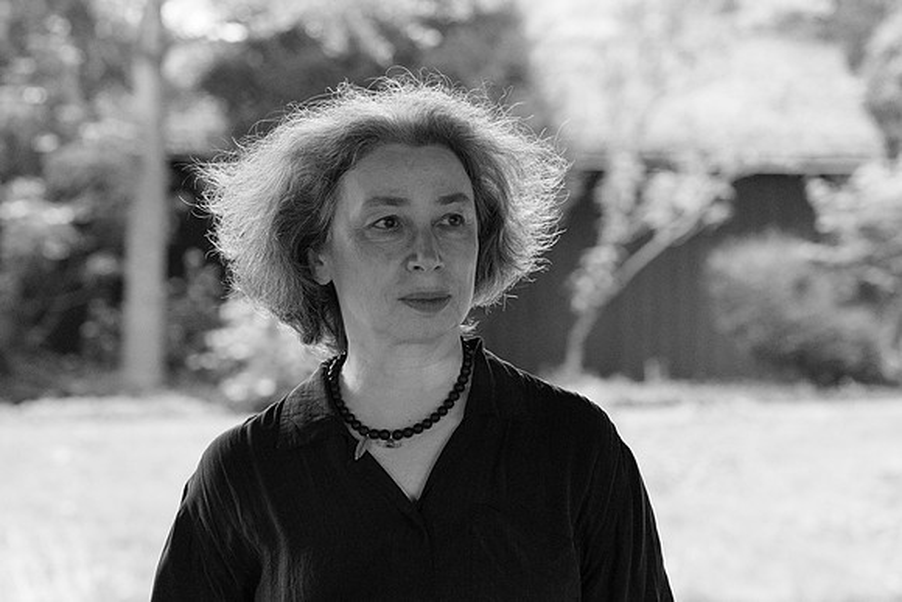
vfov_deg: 18.2
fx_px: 1880
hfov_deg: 27.0
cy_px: 301
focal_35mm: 75
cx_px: 451
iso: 5000
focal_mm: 50
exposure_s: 1/320
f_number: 2.8
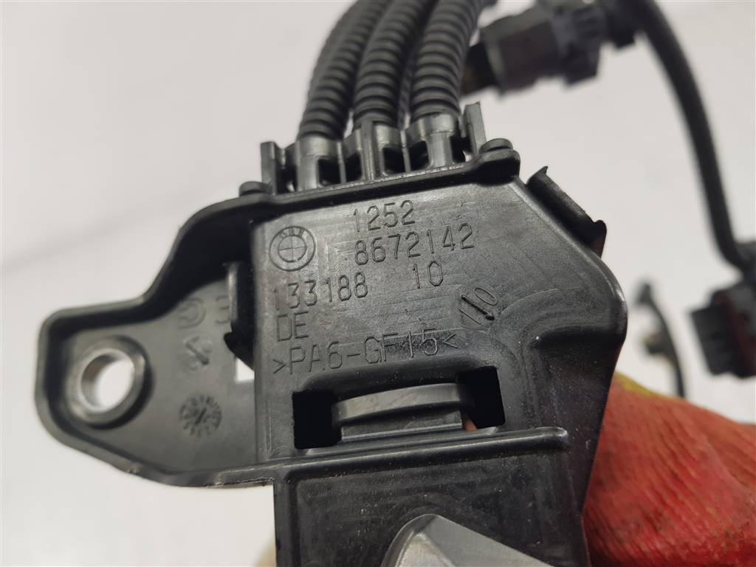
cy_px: 284
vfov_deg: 53.1
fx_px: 568
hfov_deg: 67.3
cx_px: 378
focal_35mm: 26
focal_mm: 4.2
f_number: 1.7
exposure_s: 1/100
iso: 64
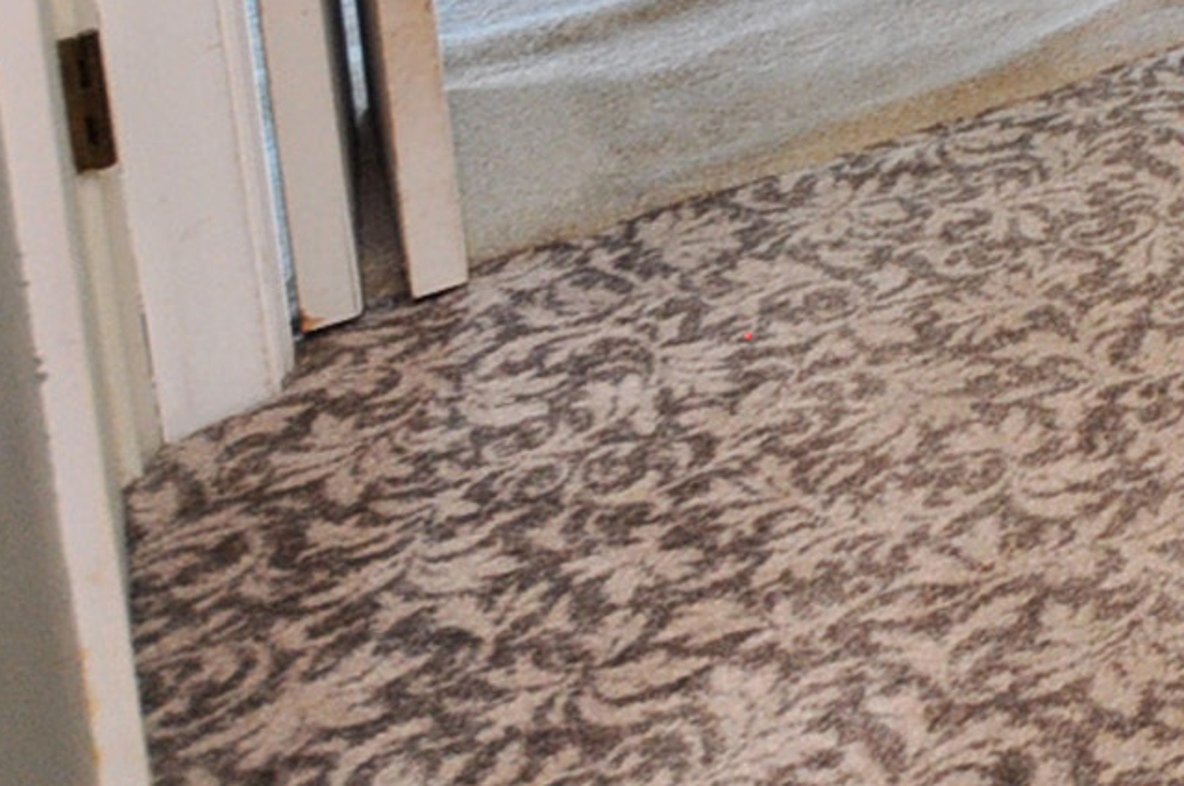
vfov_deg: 15.3
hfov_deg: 20.5
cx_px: 2153
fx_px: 2234
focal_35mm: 68
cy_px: -873
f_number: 4
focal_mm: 10
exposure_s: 1/30
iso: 640
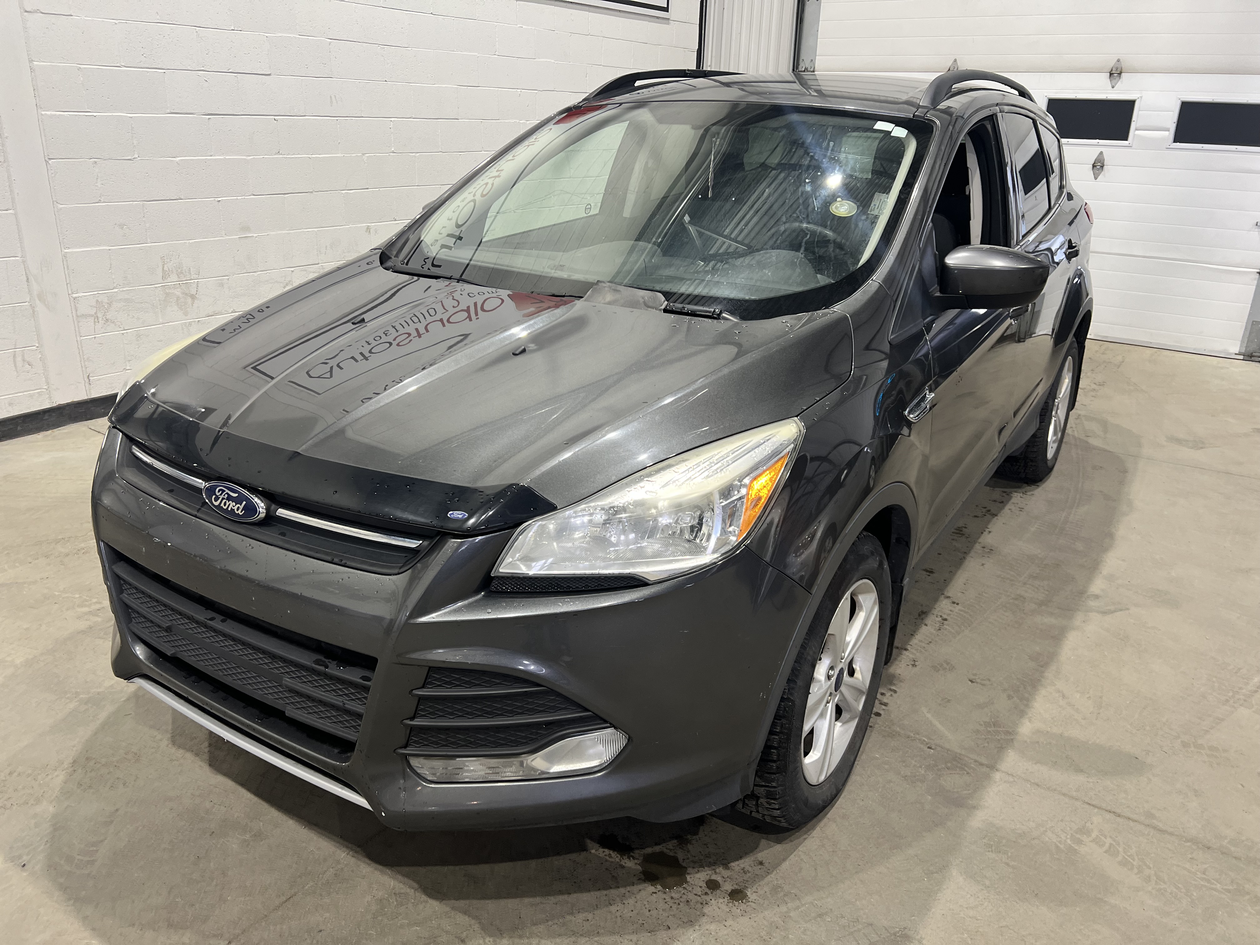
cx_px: 630
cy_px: 472
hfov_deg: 67.3
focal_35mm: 26
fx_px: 946
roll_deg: -1.7
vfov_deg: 53.1
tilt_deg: -18.4
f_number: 1.5
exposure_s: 1/120
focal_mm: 5.7
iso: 125
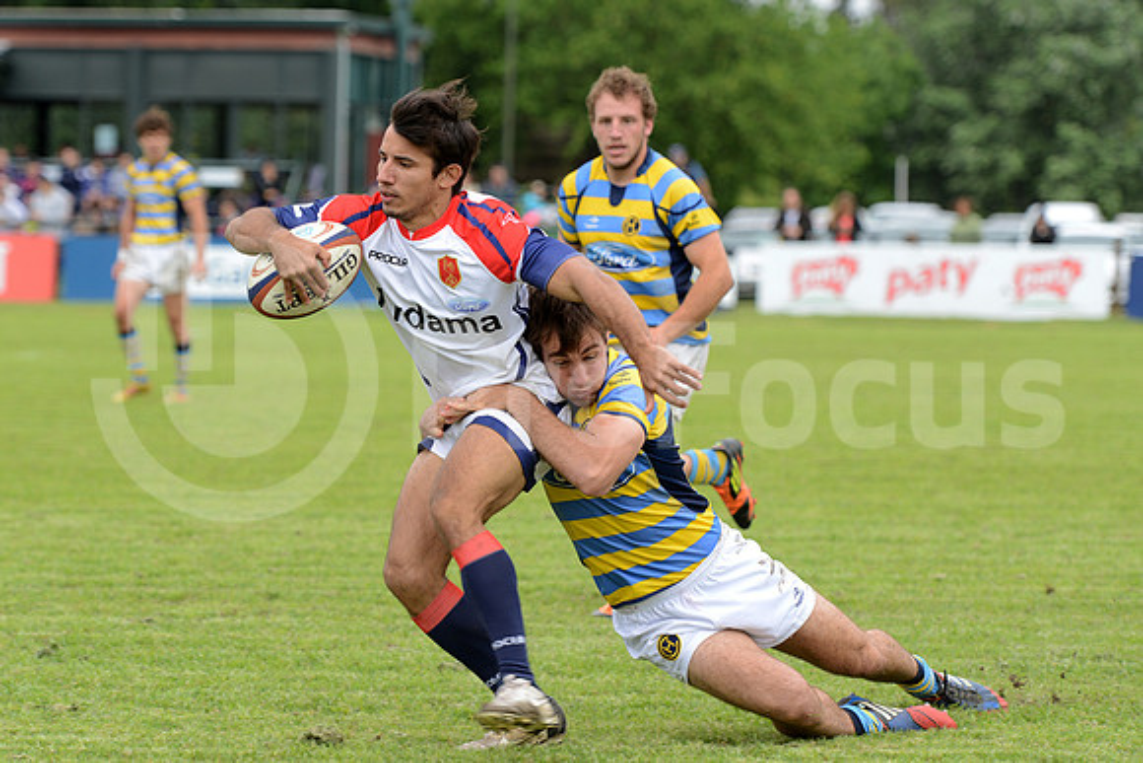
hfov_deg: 13.7
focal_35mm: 150
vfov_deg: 9.2
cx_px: 572
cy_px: 382
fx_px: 4763
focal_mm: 150
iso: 400
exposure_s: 1/640
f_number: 4
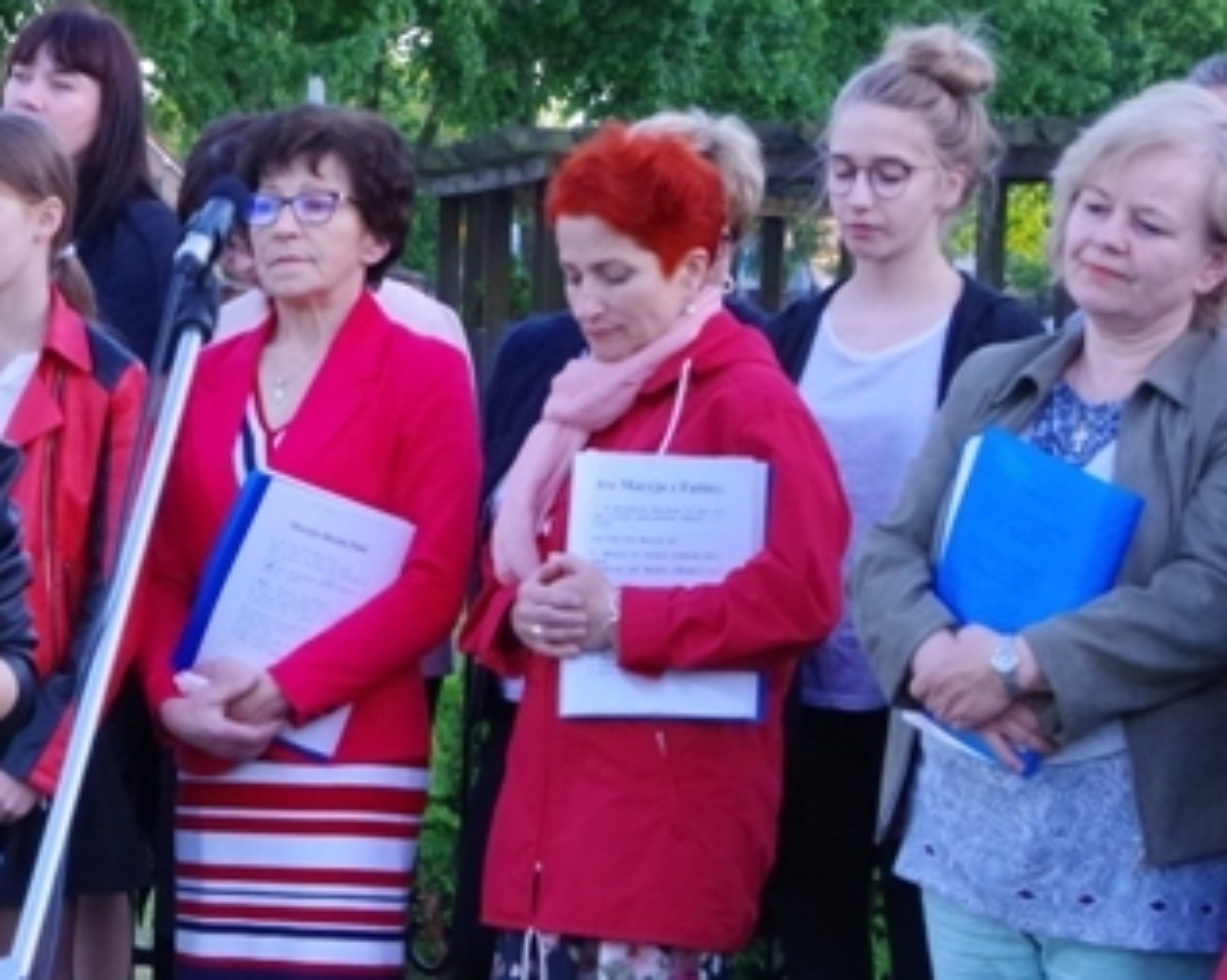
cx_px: 174
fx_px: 4609
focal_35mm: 127
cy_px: 843
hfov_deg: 15.0
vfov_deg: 12.1
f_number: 8
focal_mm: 28
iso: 1600
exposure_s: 1/125
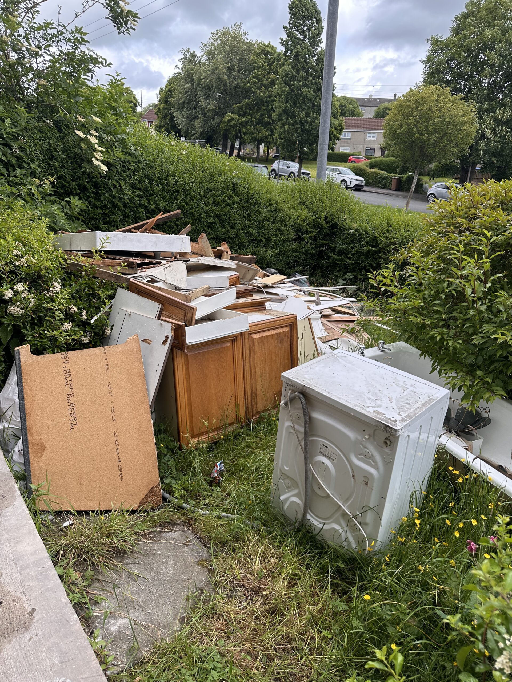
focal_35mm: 24
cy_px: 341
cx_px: 256
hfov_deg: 56.8
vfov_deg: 71.6
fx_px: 473
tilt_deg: -20.1
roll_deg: -2.1
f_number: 1.78
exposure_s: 1/935
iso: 80
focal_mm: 6.86
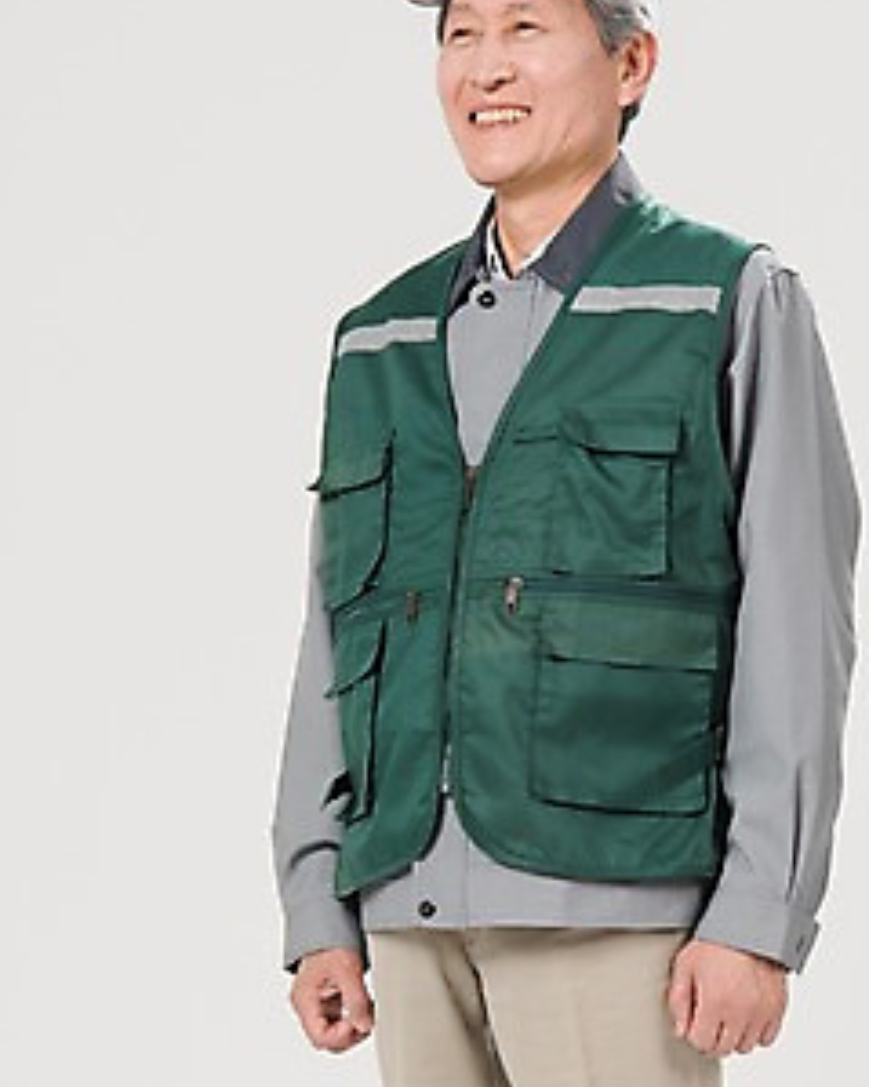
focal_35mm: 78
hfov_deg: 19.7
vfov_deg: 24.4
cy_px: 382
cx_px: 427
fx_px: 2509
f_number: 11
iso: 100
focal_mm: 62
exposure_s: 1/125
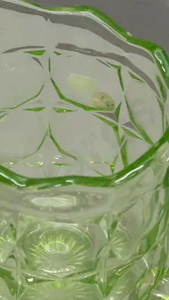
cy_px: 179
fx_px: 1028
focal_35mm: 129
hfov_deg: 9.4
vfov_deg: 16.6
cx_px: 53
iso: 3200
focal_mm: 32
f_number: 5.6
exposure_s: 1/200
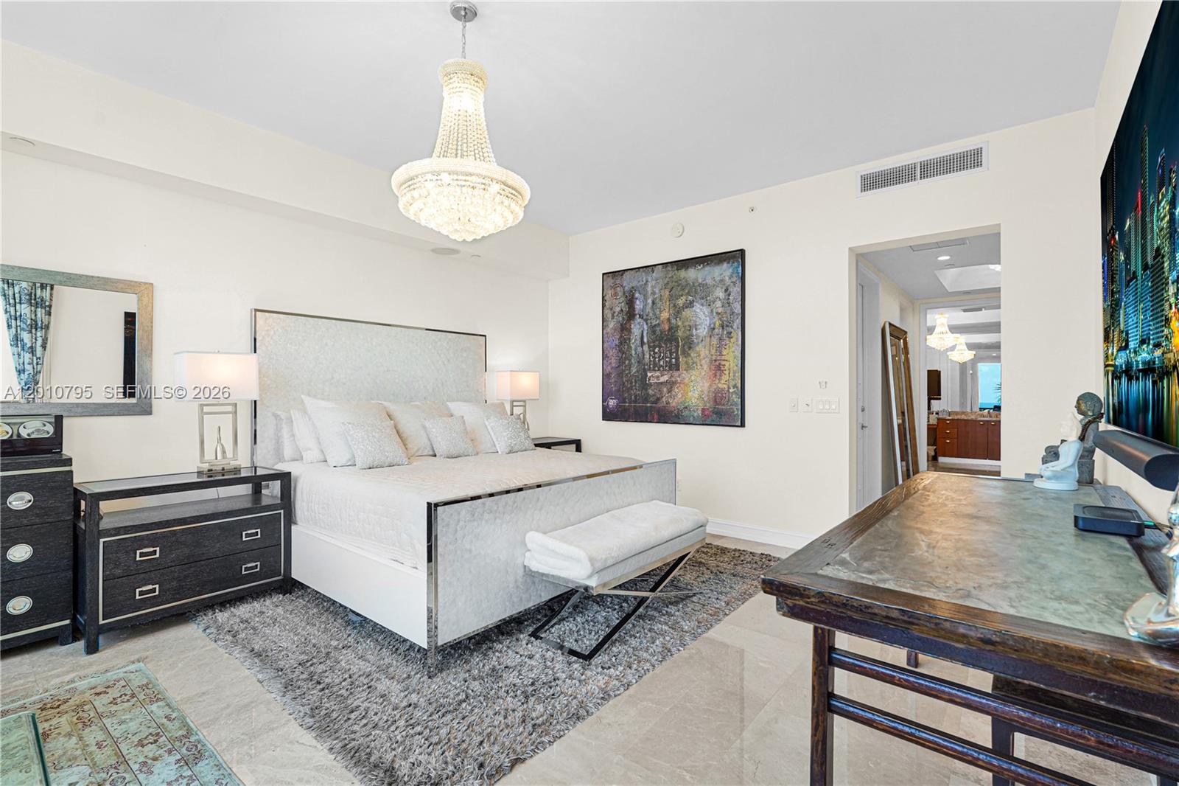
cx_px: 590
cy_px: 393
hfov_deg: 96.7
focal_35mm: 16
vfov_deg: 73.7
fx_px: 524
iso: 160
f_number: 7.1
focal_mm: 16
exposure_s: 1/30
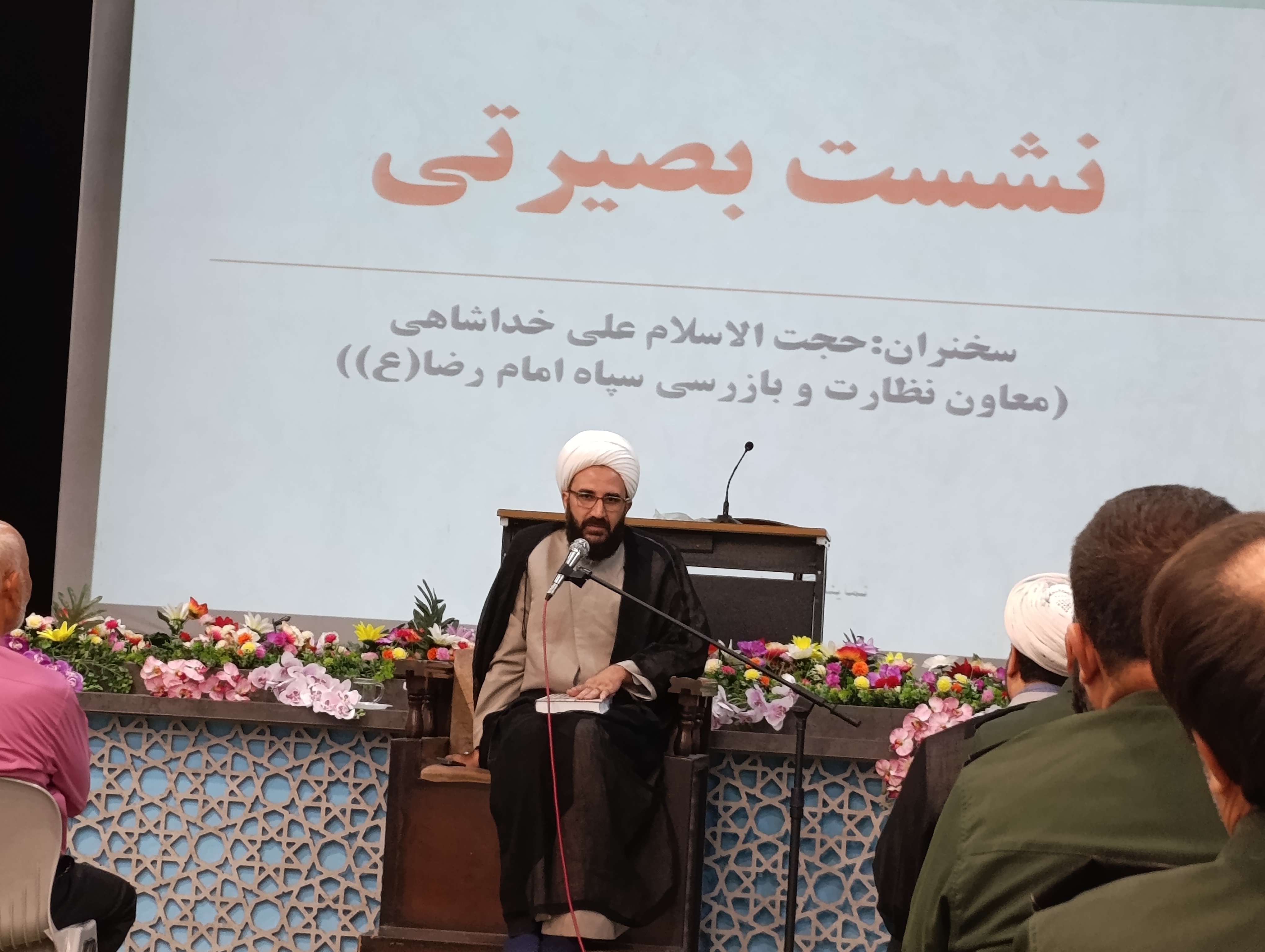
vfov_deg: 16.1
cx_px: 632
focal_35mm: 92
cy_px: 476
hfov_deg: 21.3
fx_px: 3367
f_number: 1.65
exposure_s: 1/50
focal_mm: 6.11
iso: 816
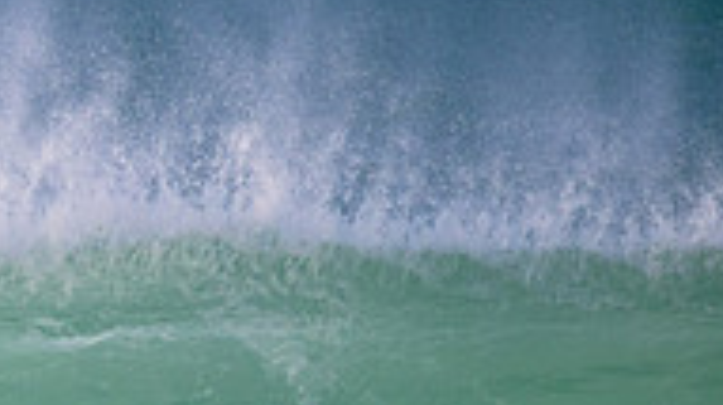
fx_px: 48877
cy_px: 589
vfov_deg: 0.5
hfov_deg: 0.8
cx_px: -344
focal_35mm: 2552
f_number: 11
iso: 1800
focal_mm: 800
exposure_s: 1/2000
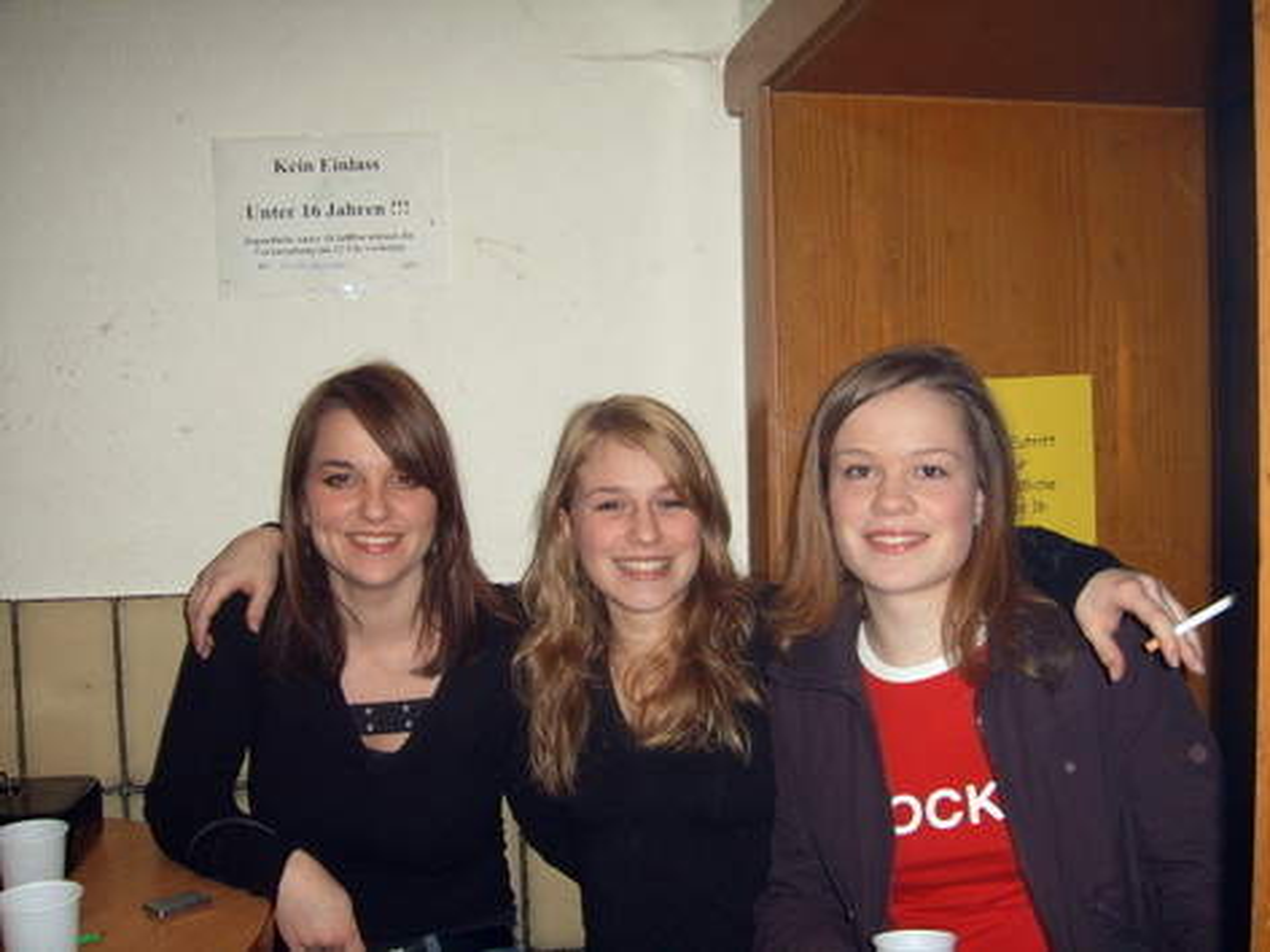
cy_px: 476
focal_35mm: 35
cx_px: 635
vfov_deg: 40.7
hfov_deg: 52.6
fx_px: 1284
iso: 100
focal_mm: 5.8
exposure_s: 1/30
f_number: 5.8
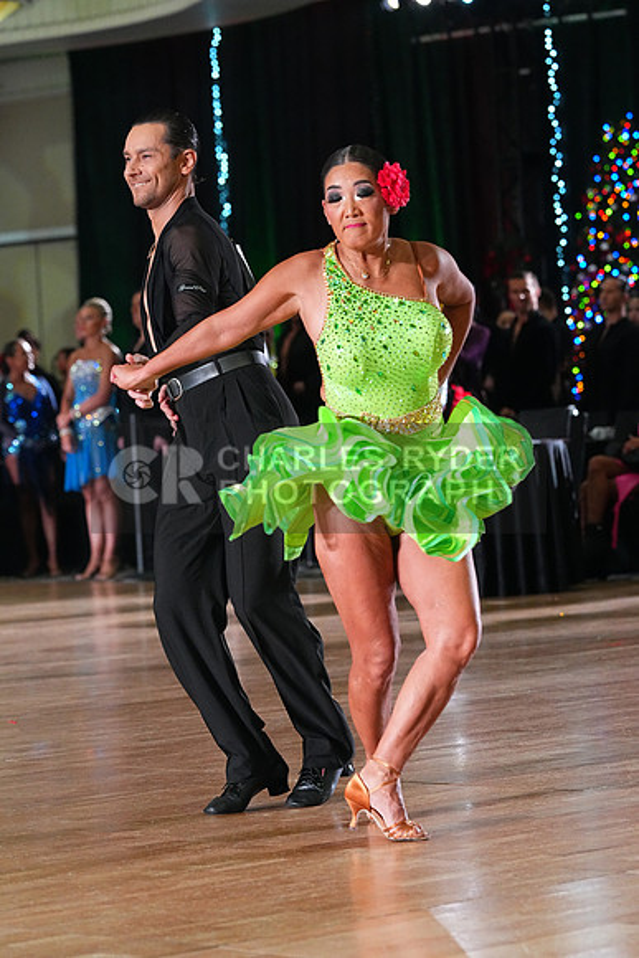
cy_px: 479
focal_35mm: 133
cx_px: 320
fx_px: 3539
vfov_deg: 15.4
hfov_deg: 10.3
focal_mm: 133
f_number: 5
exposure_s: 1/400
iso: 8000
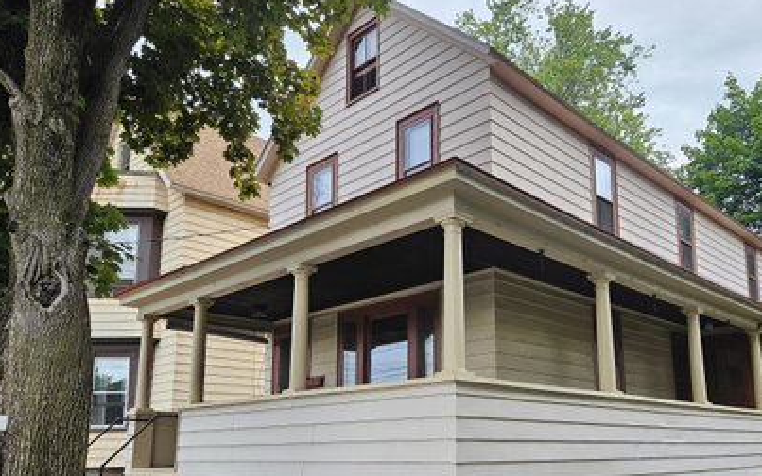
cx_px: 473
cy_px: 340
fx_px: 644
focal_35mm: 31
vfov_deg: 39.8
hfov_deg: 60.5
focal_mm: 5.4
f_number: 1.8
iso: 125
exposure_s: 1/180
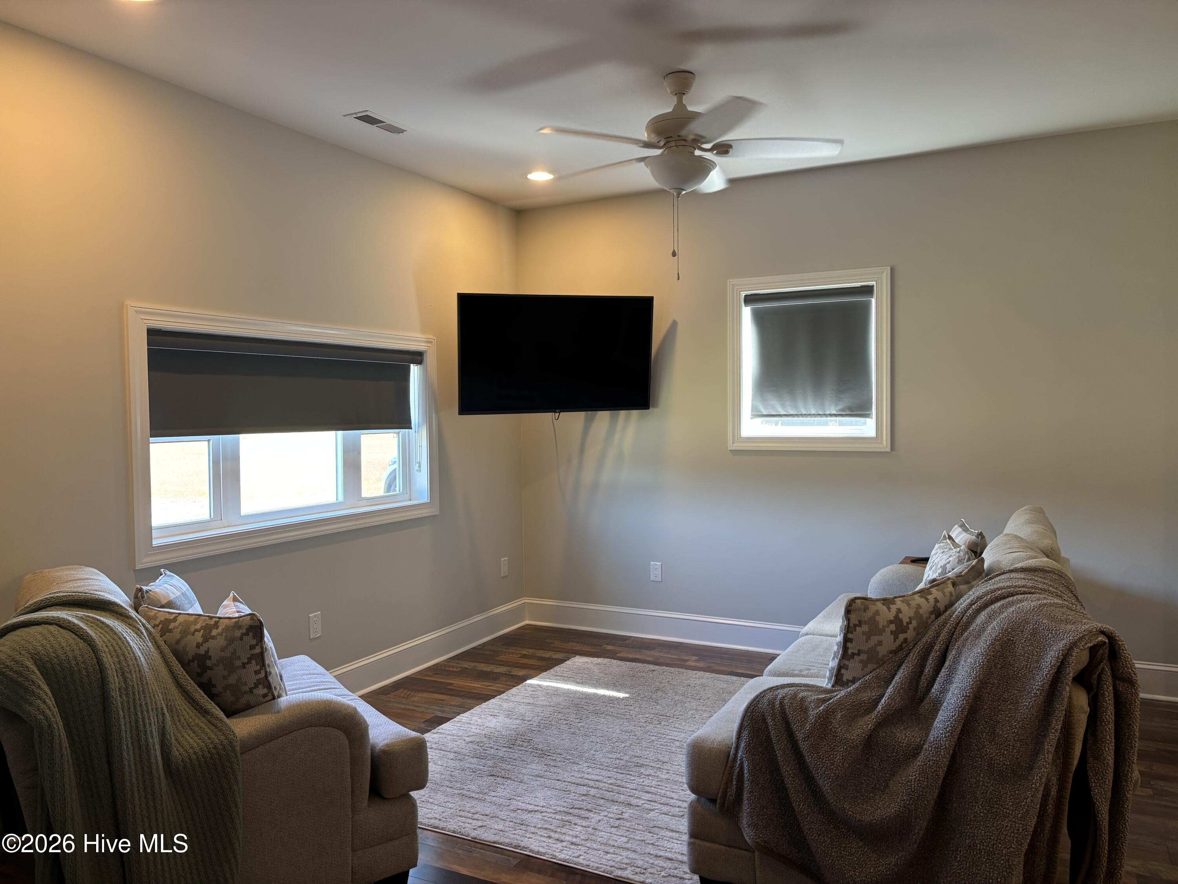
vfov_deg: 53.1
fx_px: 885
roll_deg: +0.7
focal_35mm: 26
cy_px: 442
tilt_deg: -2.3
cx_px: 589
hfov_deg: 67.3
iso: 100
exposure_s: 1/60
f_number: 1.6
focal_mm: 5.96
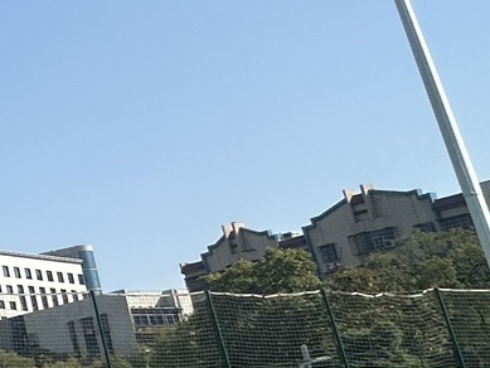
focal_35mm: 72
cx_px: -586
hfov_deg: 16.7
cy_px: 140
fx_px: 1019
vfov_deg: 20.4
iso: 50
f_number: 2.2
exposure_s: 1/2353
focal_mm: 2.22
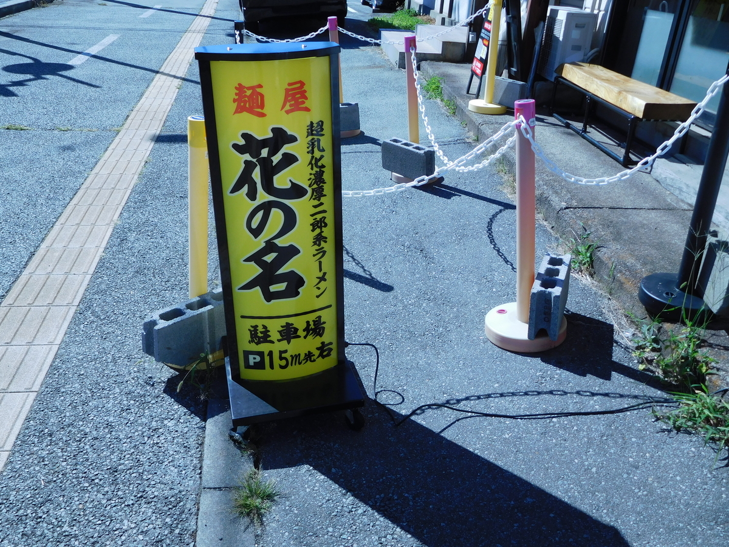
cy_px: 274
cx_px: 364
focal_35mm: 32
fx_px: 674
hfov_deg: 56.8
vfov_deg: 44.2
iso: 125
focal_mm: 5.7
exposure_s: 1/1000
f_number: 3.6
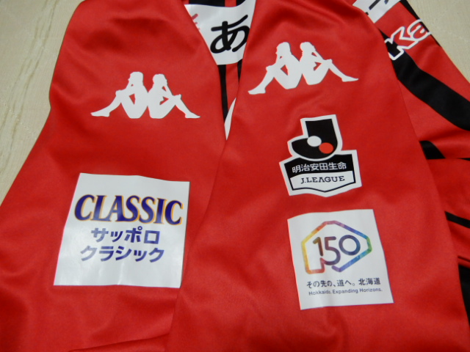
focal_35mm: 24
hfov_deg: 71.6
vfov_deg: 56.8
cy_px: 176
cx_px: 235
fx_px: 326
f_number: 3.4
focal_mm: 4.3
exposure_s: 1/30
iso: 320
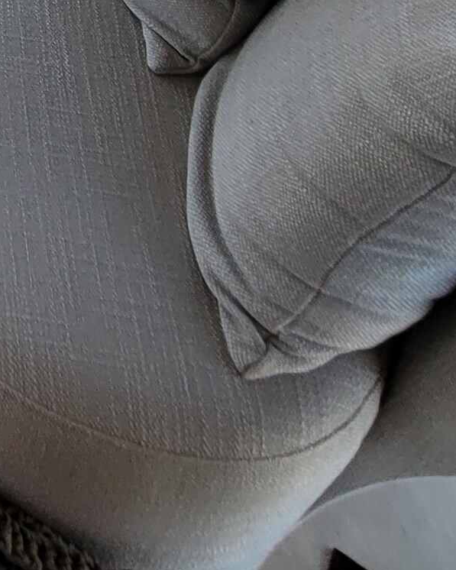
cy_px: -358
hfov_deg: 18.6
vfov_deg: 21.6
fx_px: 1147
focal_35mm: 68
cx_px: -309
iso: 40
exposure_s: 1/352
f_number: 2.2
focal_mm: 1.74
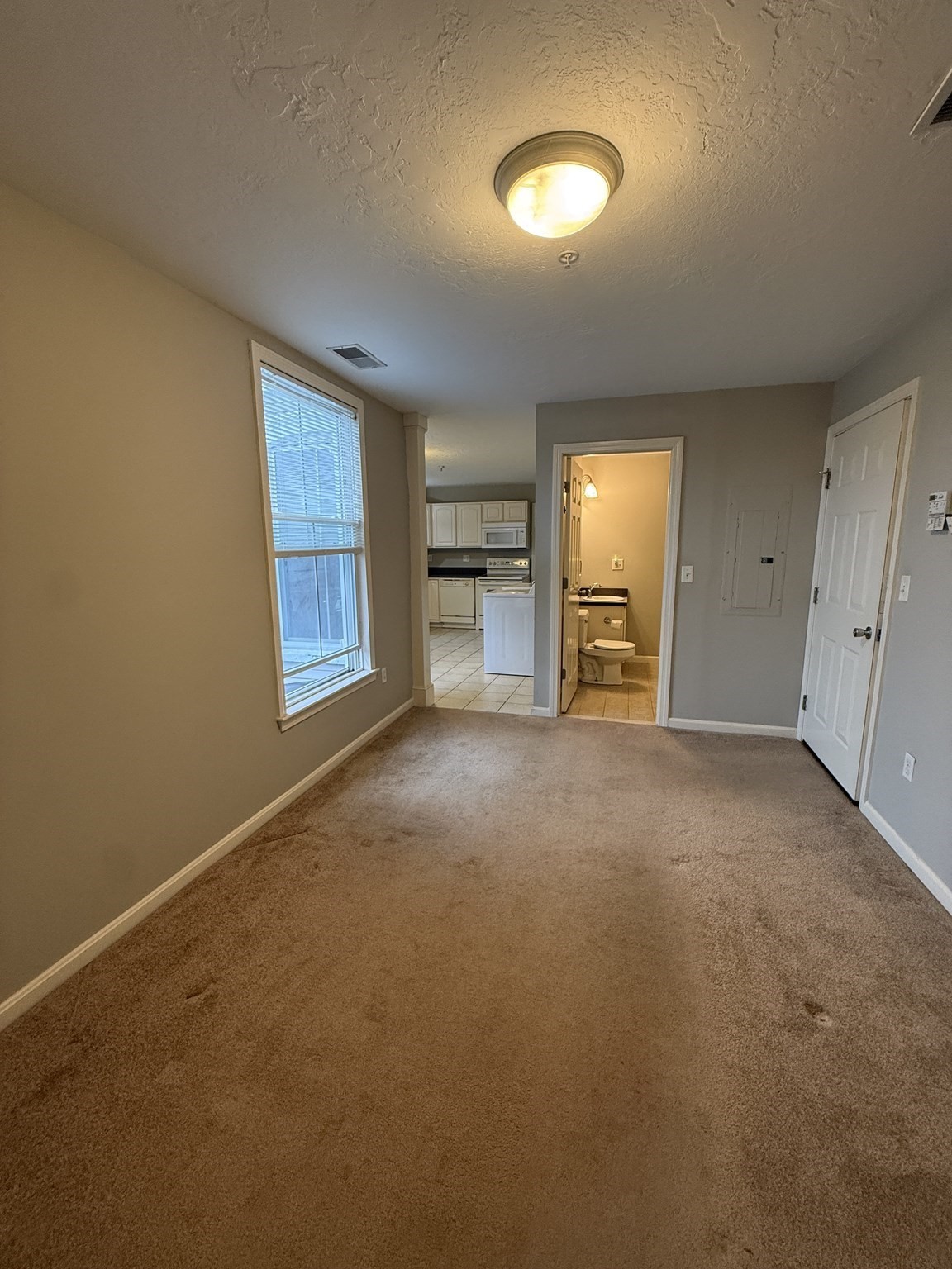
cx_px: 476
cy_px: 634
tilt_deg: -8.4
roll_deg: +0.6
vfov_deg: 102.1
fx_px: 513
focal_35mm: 14
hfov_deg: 85.7
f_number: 2.2
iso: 250
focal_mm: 2.22
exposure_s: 1/60
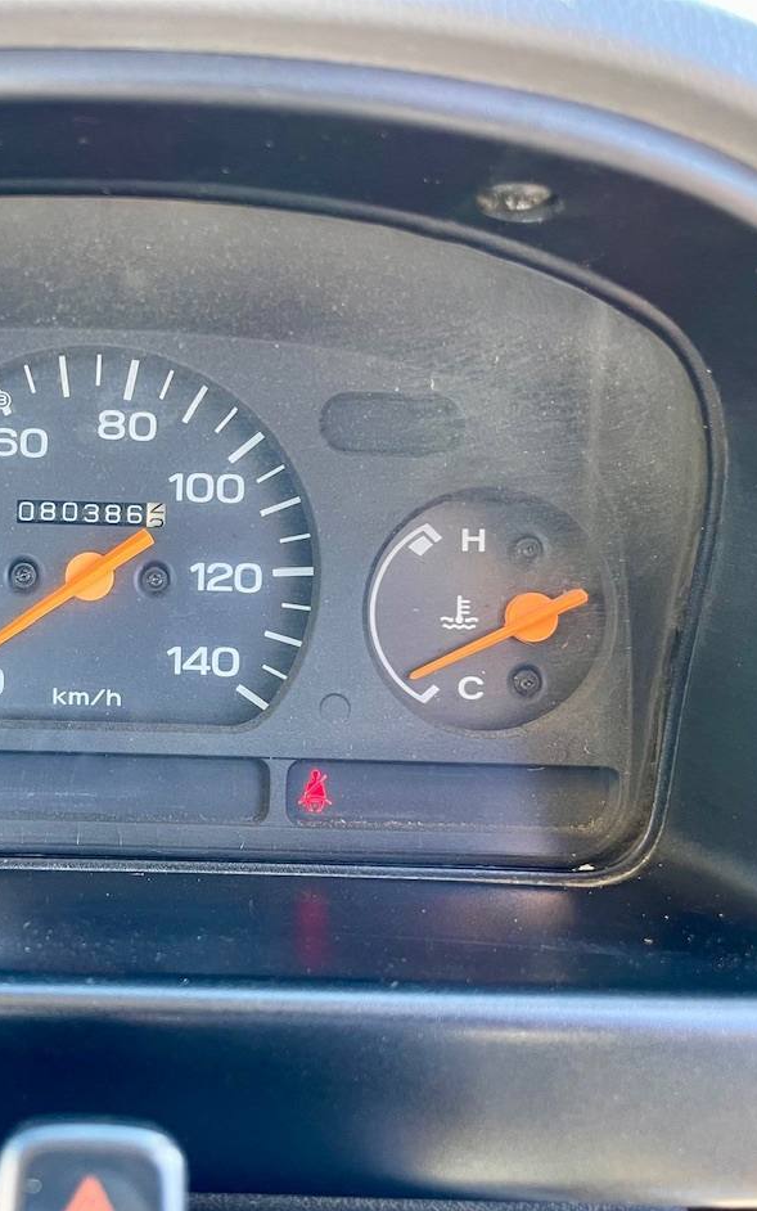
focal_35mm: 36
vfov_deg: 54.0
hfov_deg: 33.5
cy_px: 616
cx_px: 75
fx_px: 1188
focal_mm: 5.1
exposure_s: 1/76
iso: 125
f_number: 1.6
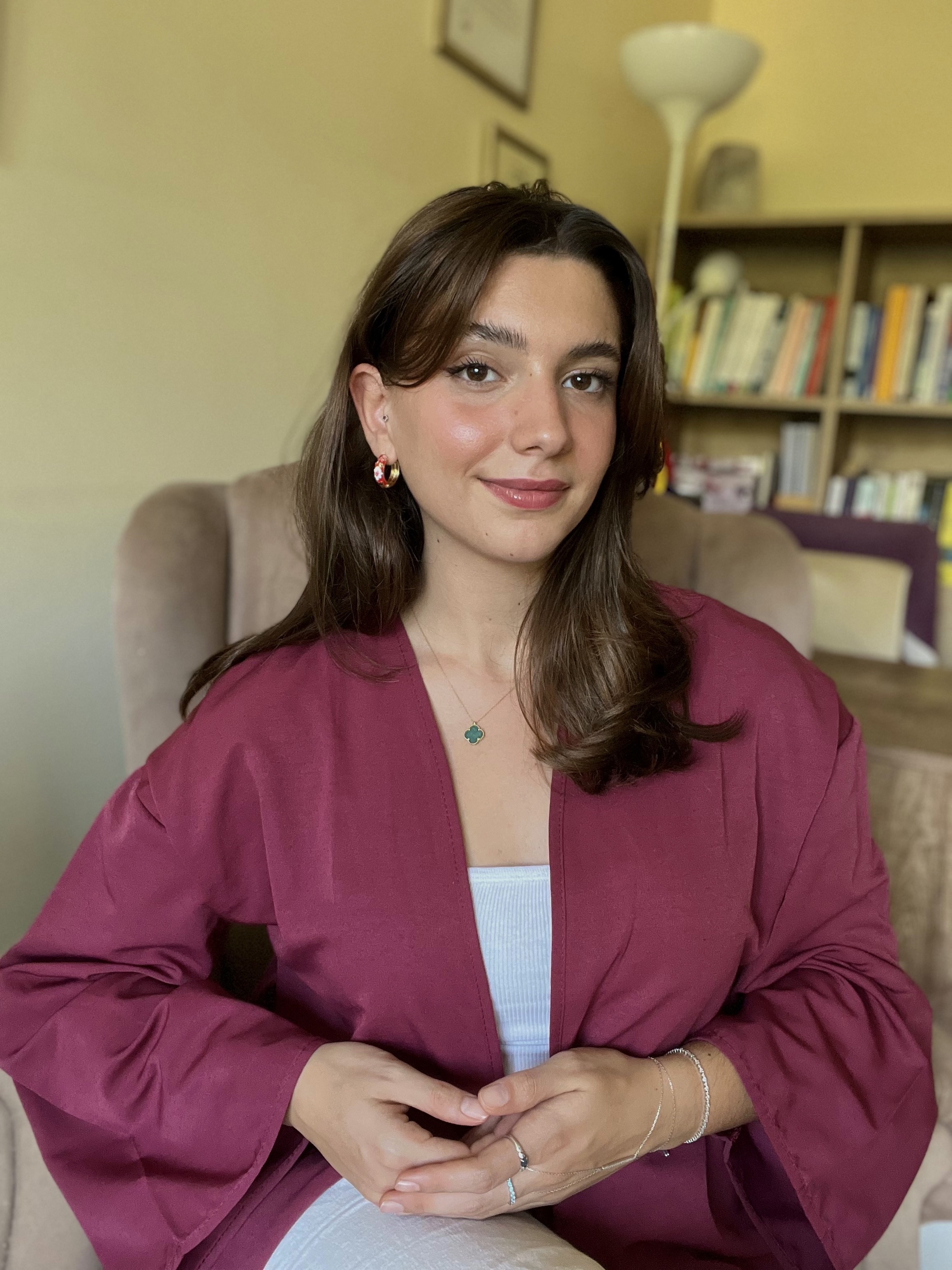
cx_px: 476
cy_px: 635
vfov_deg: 60.0
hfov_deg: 46.8
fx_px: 1100
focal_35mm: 30
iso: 320
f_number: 2.2
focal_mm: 2.71
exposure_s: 1/60
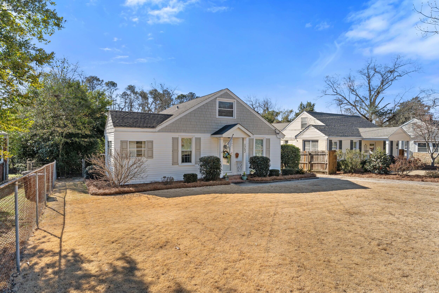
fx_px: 268
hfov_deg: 78.6
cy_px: 146
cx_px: 220
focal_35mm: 22
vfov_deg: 57.2
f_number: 8
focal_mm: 22
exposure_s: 1/50
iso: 50
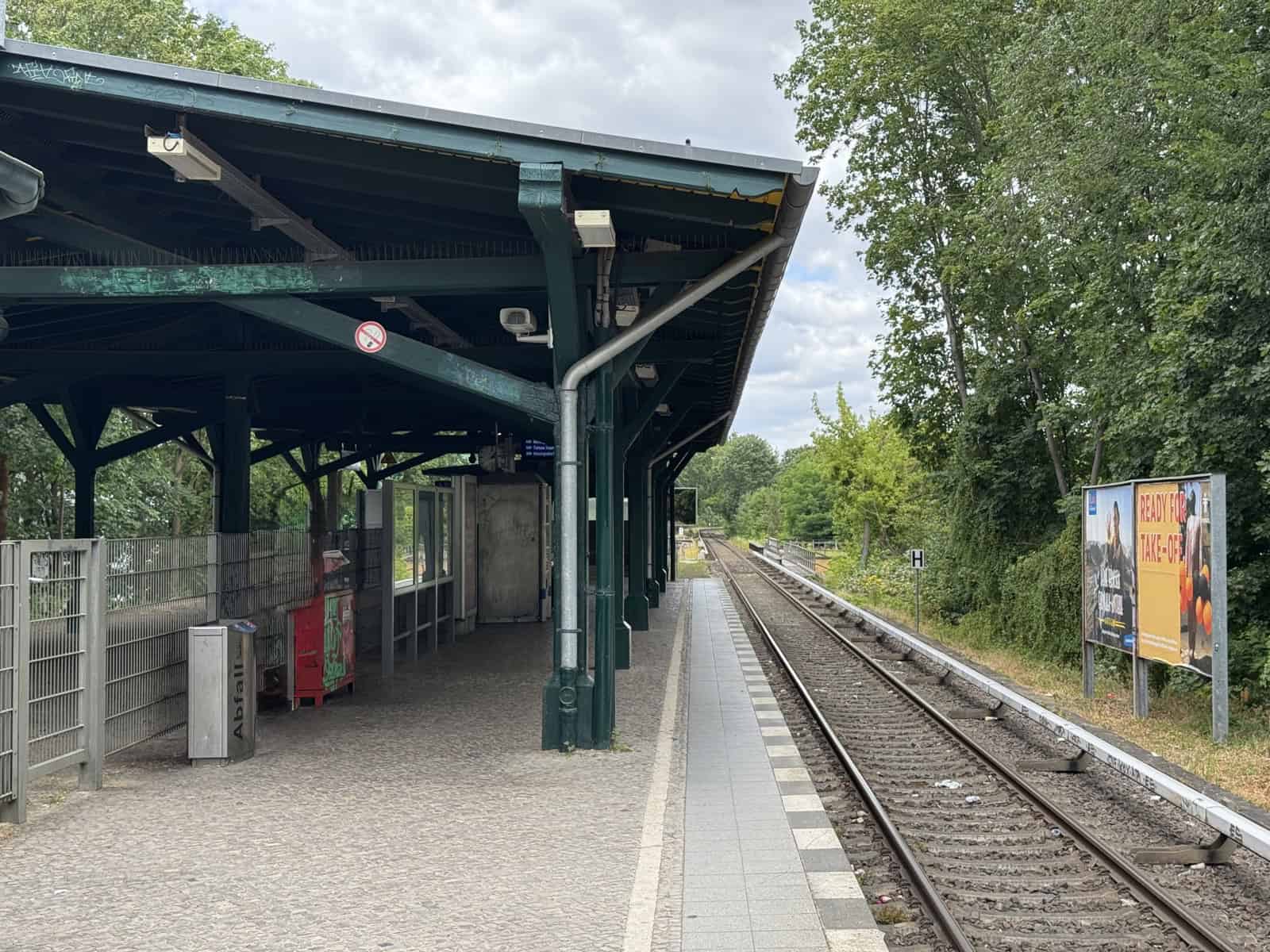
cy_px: 476
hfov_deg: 39.7
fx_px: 1761
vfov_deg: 30.3
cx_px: 635
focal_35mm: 48
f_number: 1.8
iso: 64
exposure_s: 1/739
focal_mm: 6.8
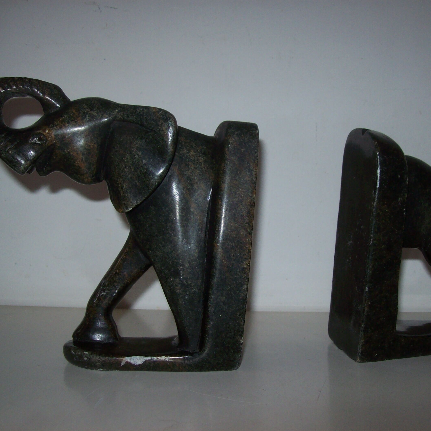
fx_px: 606
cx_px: 228
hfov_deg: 39.2
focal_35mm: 43
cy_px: 214
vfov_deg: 39.2
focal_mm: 6
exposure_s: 1/64
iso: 80
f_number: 2.7
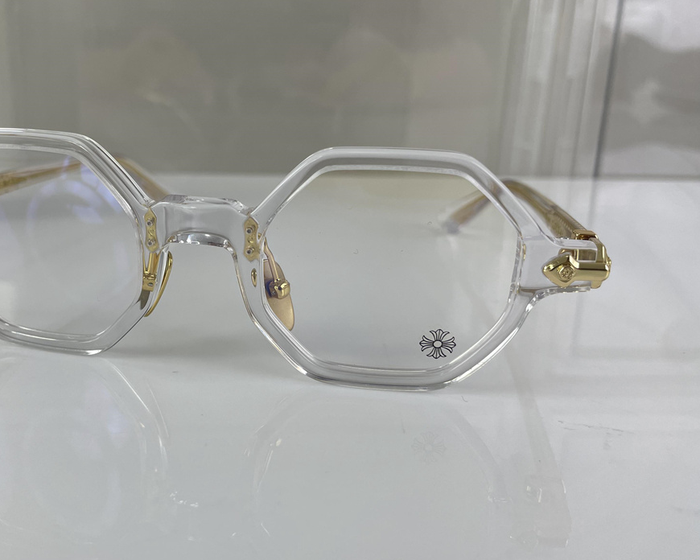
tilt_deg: -15.8
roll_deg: -1.1
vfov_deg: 42.2
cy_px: 269
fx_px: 725
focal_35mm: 35
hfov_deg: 50.6
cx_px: 235
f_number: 1.6
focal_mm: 4.2
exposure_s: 1/327
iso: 32
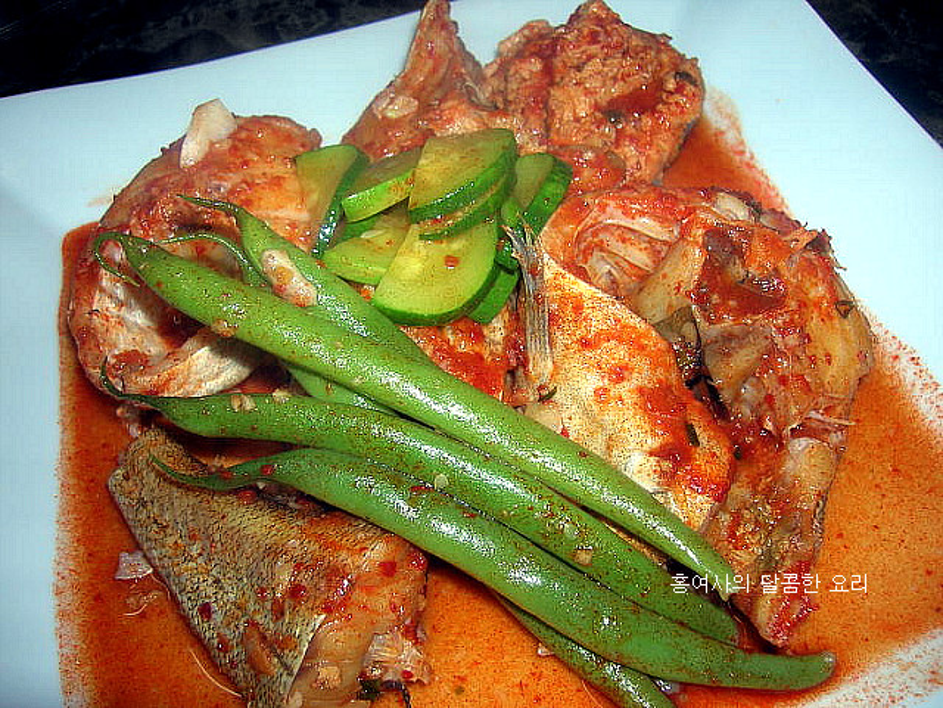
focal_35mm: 34
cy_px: 354
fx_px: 926
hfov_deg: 54.0
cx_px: 472
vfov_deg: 41.8
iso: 50
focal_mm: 5.7
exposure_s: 1/60.1
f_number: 2.9
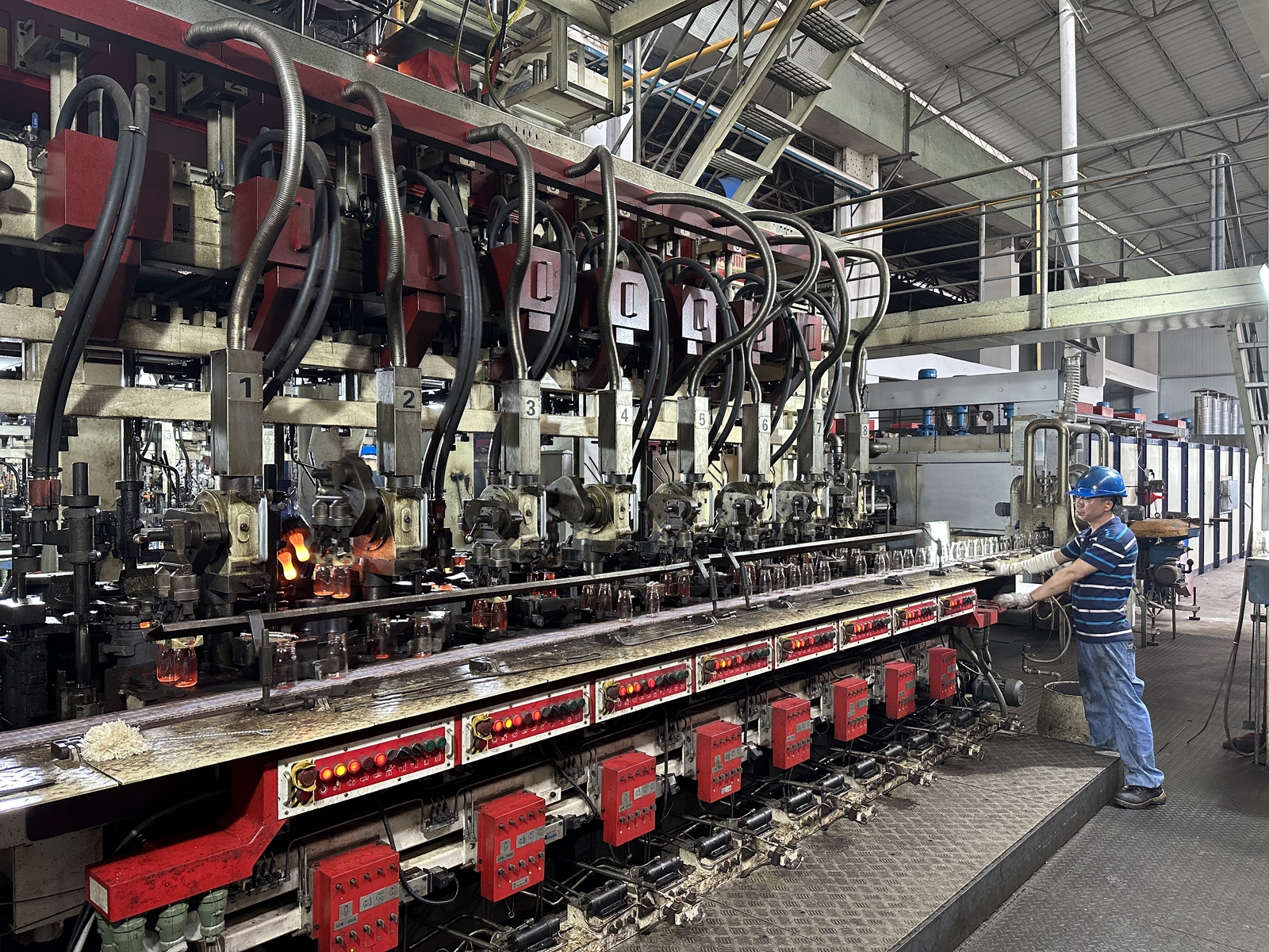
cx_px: 634
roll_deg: -0.2
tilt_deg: -1.7
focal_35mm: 24
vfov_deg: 56.8
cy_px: 476
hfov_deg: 71.6
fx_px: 880
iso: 250
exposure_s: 1/50
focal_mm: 6.86
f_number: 1.78
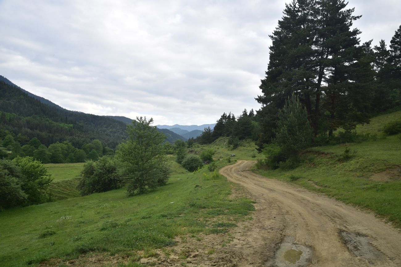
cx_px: 200
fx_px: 356
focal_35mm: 32
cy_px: 134
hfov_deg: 58.7
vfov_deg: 41.1
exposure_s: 1/125
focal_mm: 32
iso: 250
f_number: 8
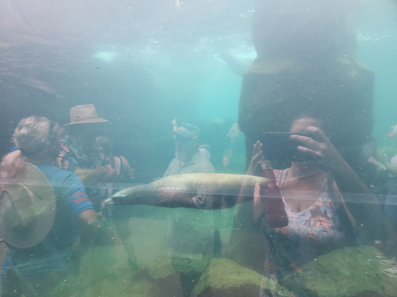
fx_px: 264
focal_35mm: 23
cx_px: 198
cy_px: 148
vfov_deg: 58.9
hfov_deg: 73.9
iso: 100
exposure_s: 1/180
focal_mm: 5.4
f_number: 1.8
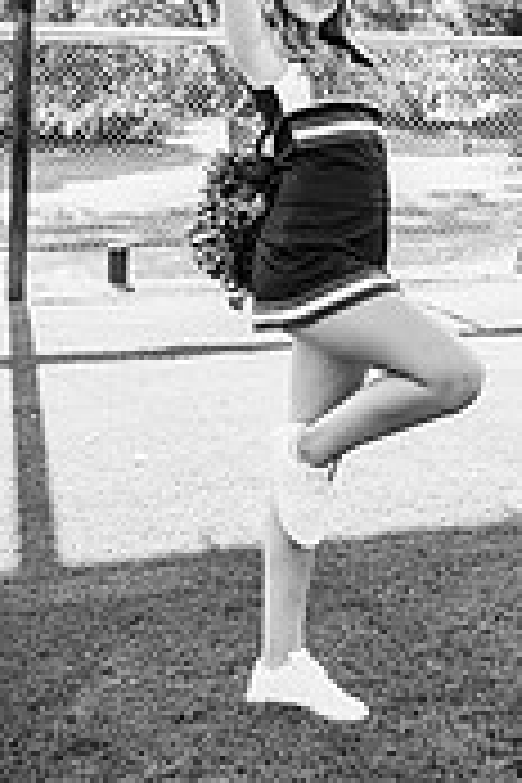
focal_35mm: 62
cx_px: 382
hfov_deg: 21.7
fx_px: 1348
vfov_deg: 28.9
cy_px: -104
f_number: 2.8
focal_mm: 24
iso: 200
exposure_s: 1/640
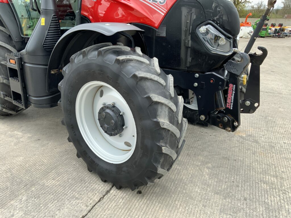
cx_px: 146
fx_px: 244
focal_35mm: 29
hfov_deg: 61.7
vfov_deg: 48.2
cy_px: 109
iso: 16
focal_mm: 3
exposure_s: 1/222
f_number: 1.8
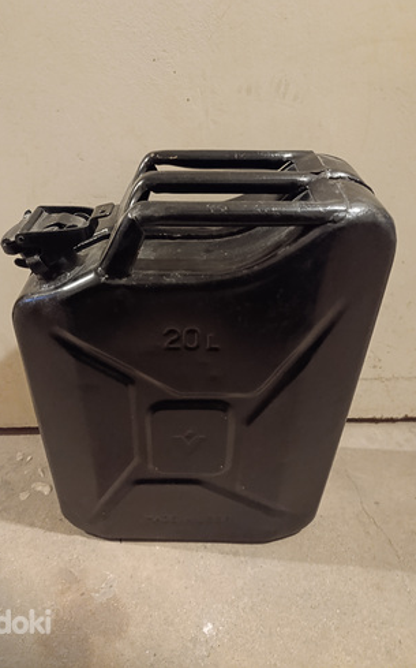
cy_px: 328
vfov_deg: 72.6
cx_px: 173
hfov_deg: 49.0
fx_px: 454
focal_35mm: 25
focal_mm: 6.14
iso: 10000
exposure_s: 1/20
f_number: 1.6
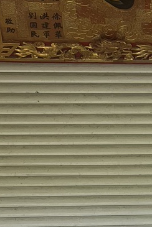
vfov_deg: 13.2
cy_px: 331
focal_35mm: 148
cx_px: 280
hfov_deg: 8.9
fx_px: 935
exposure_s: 1/537
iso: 50
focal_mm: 5.1
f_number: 1.6
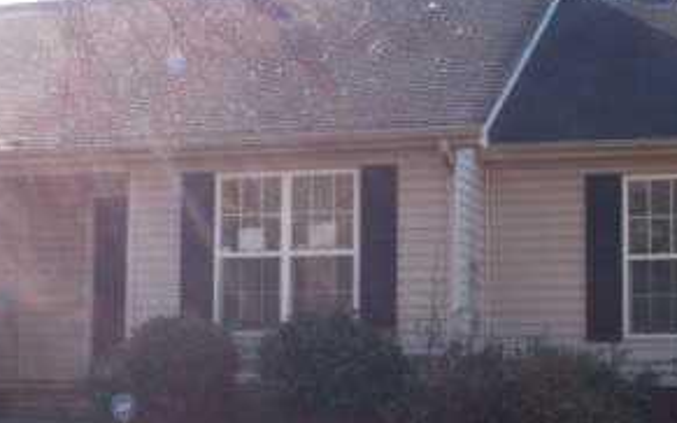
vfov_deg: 15.5
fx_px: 1550
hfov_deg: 24.6
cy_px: 244
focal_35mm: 84
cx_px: 261
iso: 100
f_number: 5.6
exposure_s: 1/125
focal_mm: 6.3
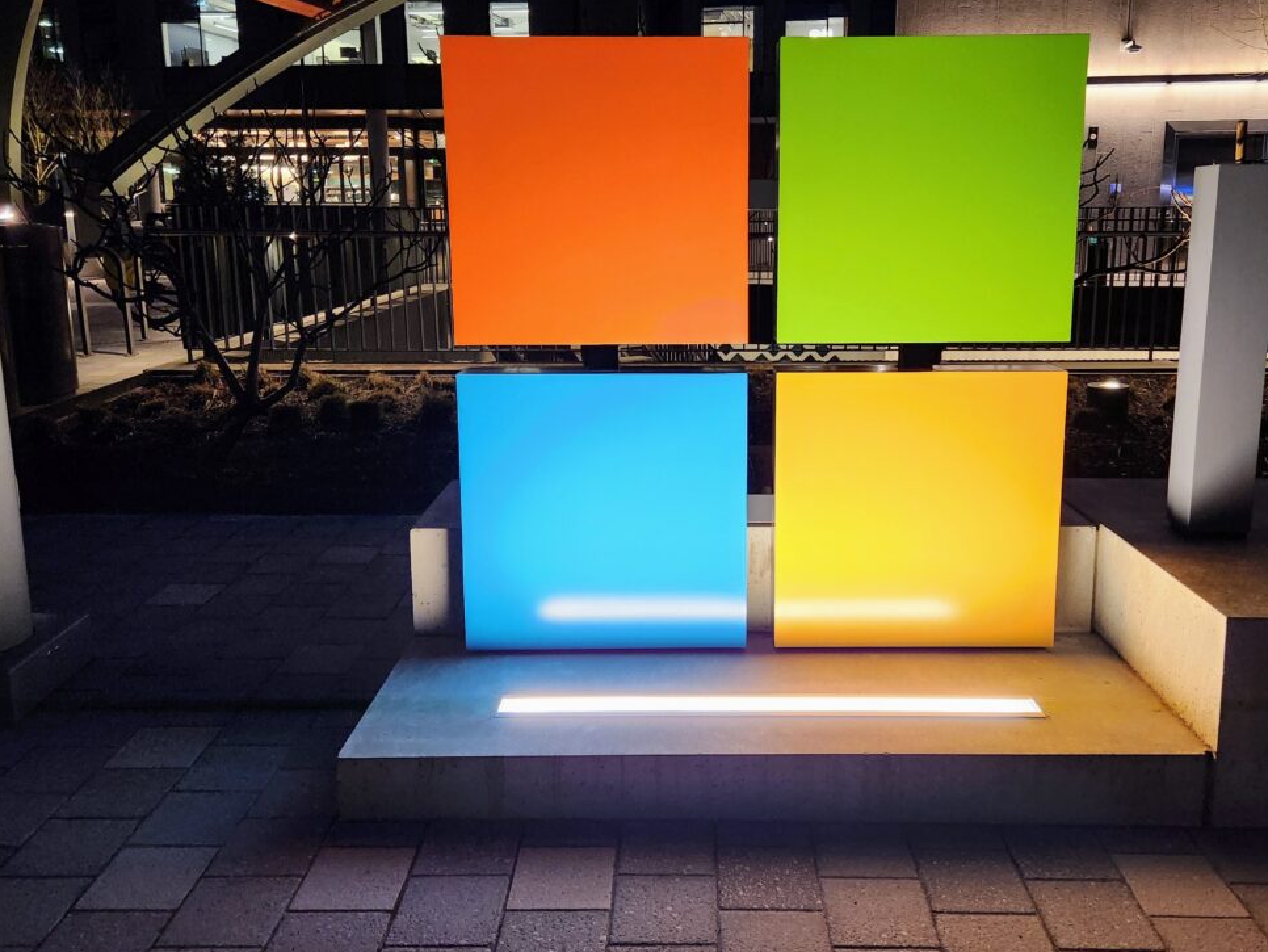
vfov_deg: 46.7
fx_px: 1099
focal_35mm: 30
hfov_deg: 59.8
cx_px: 696
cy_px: 405
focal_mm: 5.4
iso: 320
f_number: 1.8
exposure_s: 1/120
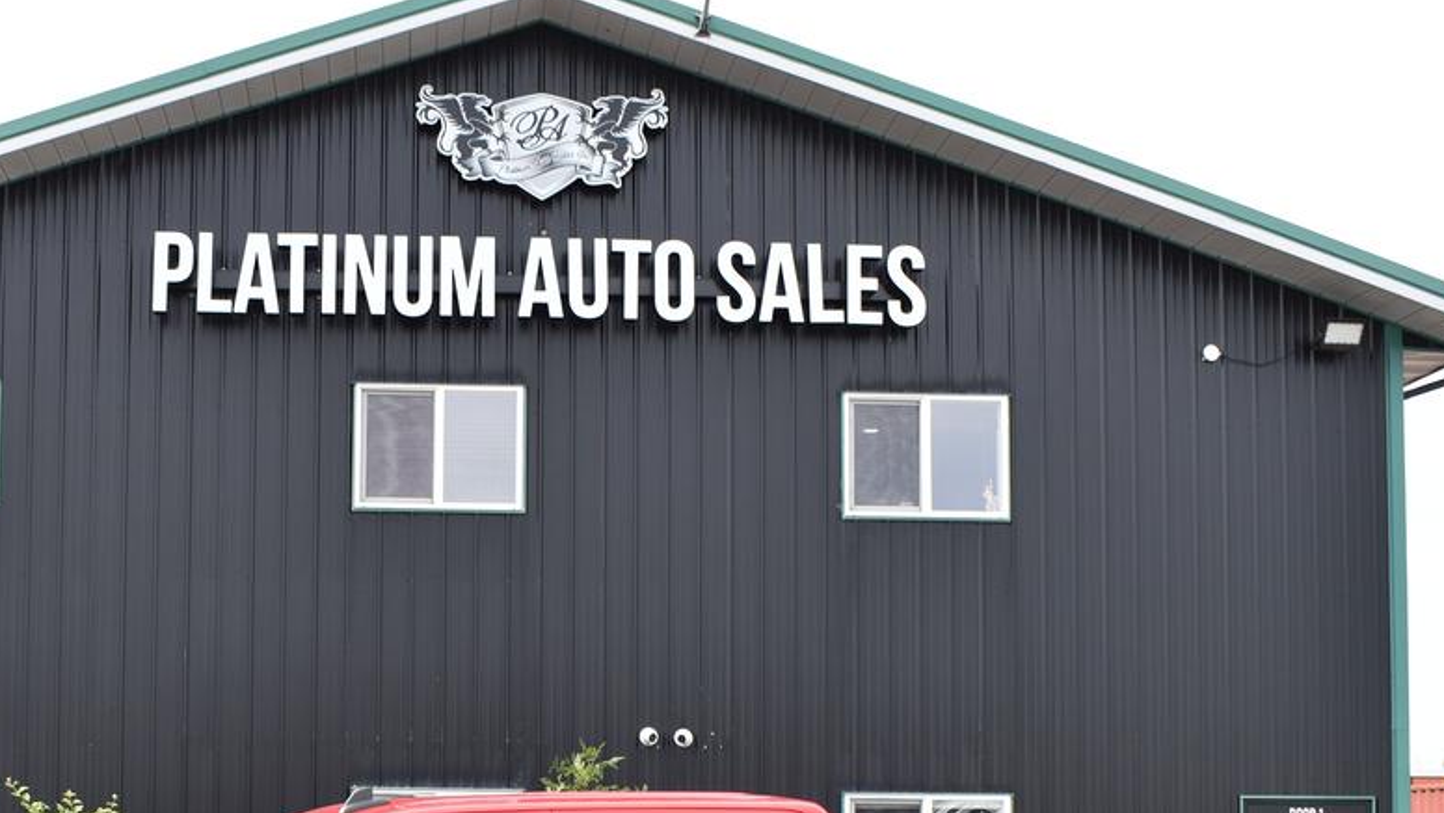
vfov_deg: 20.7
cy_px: 722
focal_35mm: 57
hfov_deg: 36.2
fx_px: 2183
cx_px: 488
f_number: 8
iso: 180
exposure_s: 1/250
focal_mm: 22
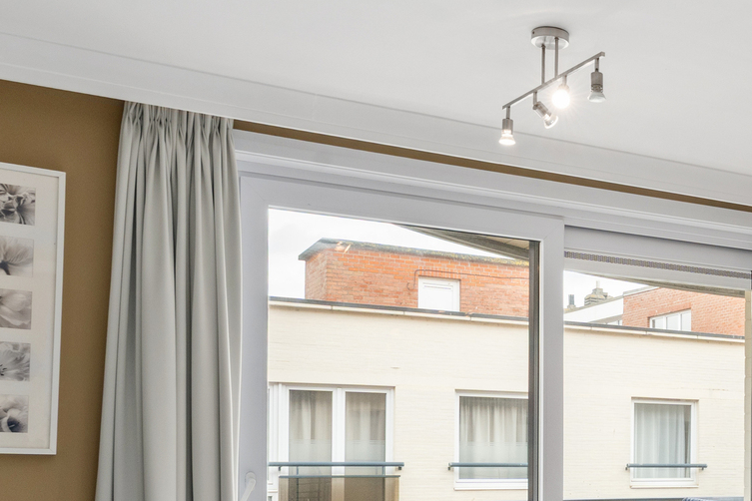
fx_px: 1065
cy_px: 452
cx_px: 725
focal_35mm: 51
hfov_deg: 35.7
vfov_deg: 25.6
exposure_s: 1/4
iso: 640
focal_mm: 16
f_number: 11
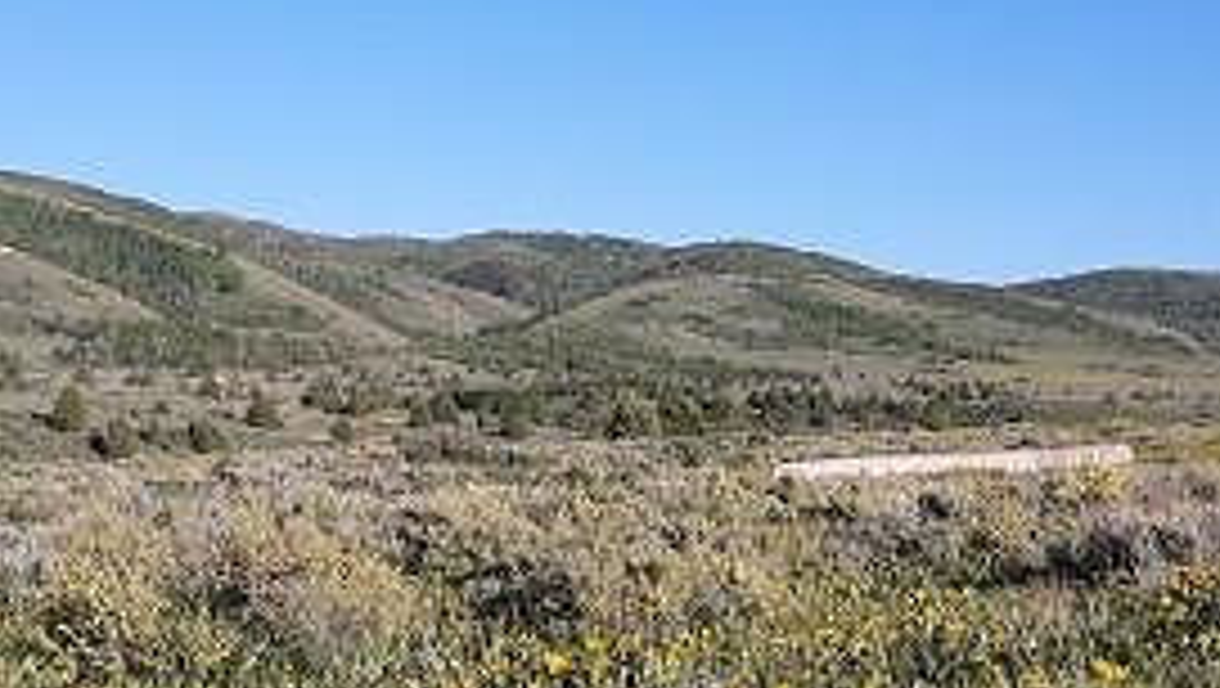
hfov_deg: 29.3
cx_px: 644
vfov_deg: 16.8
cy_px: 229
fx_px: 2331
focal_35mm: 72
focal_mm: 3.7
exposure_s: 1/1323
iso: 40
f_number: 1.9
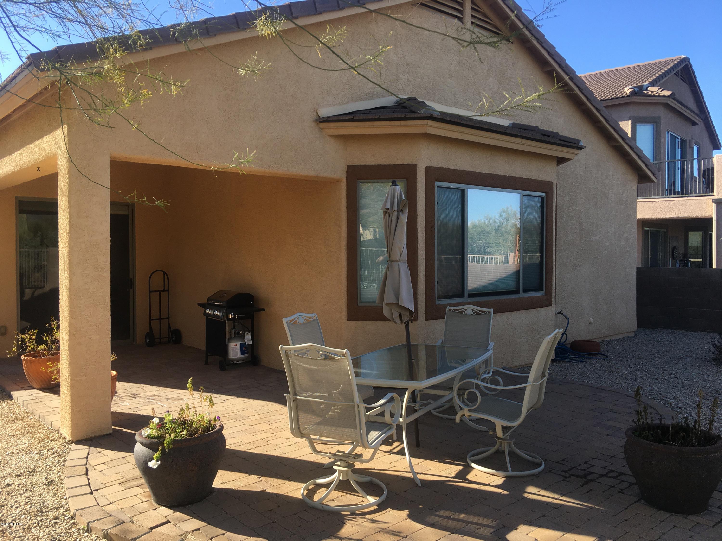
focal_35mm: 29
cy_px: 270
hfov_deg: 61.7
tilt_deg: -1.2
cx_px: 361
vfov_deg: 48.2
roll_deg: -0.9
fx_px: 605
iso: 25
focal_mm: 4.15
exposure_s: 1/574
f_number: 2.2
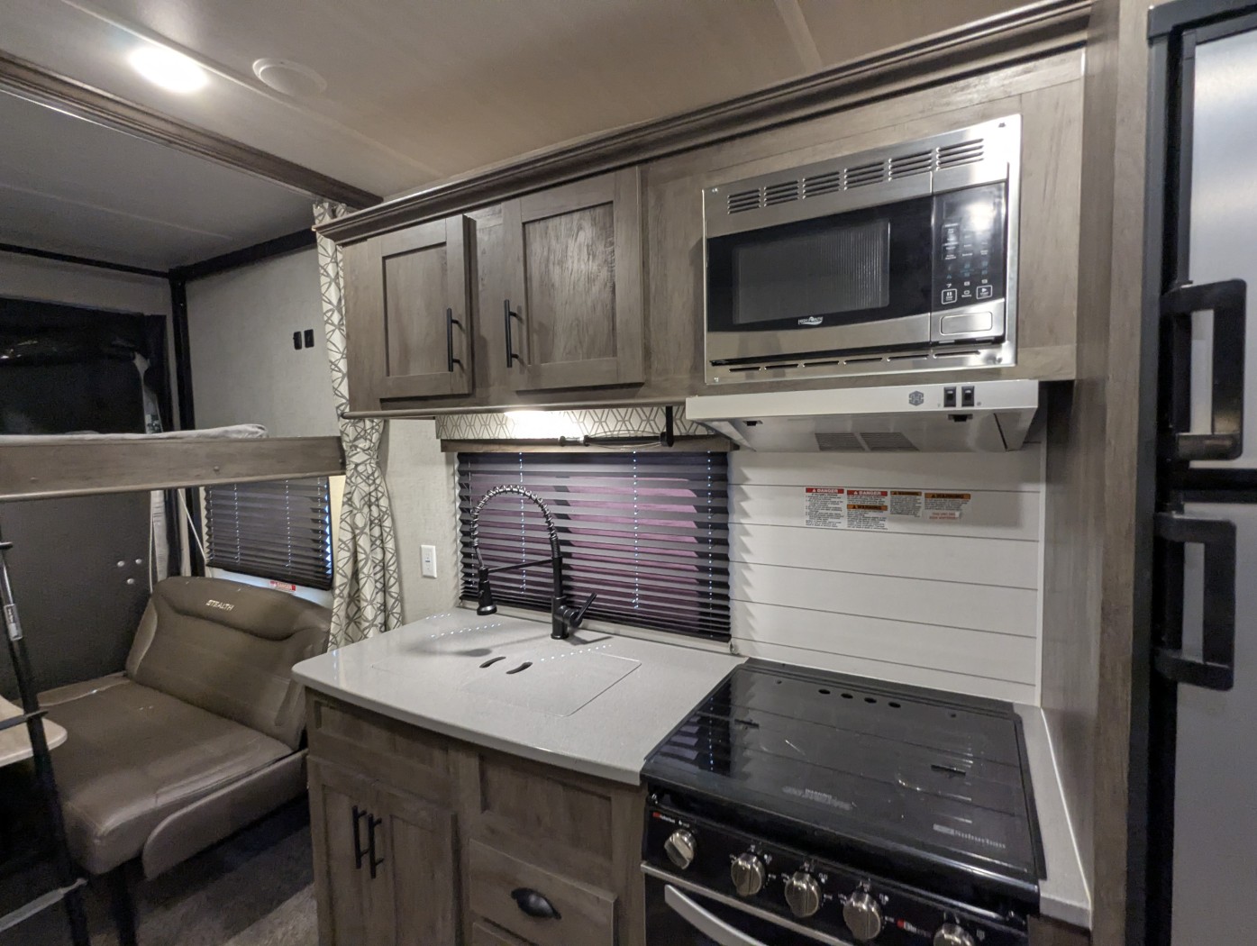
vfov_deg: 78.2
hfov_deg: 94.4
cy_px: 473
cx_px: 628
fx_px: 582
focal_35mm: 16
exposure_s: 1/40.7
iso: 272
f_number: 2.2
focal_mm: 2.35
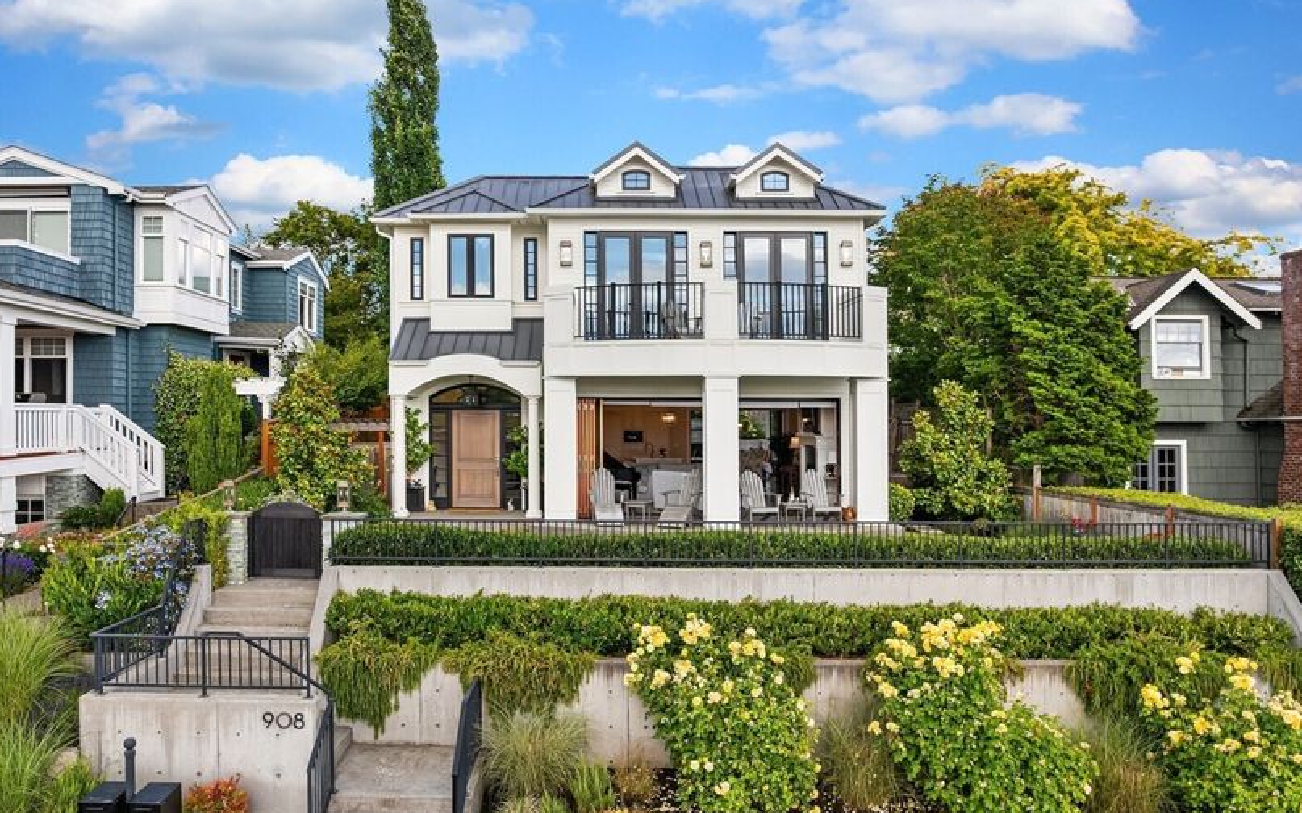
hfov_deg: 70.4
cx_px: 653
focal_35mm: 26
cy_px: 439
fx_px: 922
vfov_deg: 47.5
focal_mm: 12.29
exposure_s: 1/1600
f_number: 2.8
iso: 210
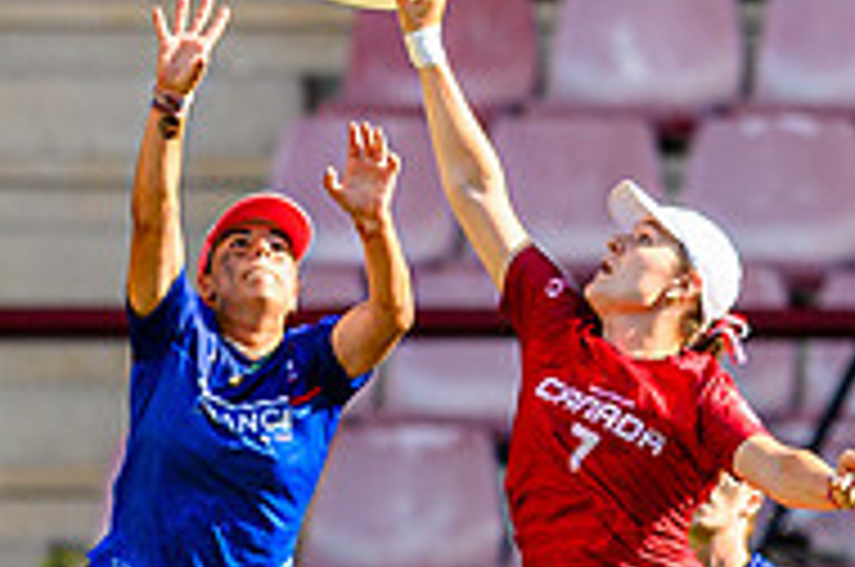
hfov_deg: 0.9
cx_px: 661
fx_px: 56216
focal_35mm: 2371
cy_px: 693
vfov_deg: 0.6
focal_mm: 400
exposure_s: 1/1250
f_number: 3.2
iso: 200
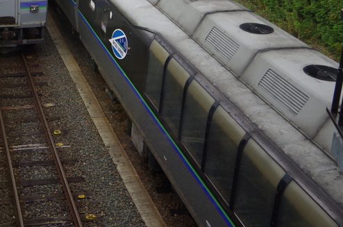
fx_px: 532
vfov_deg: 23.1
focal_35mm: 56
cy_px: -2
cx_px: 22
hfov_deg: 33.5
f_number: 6.3
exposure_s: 1/160
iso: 100
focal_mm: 18
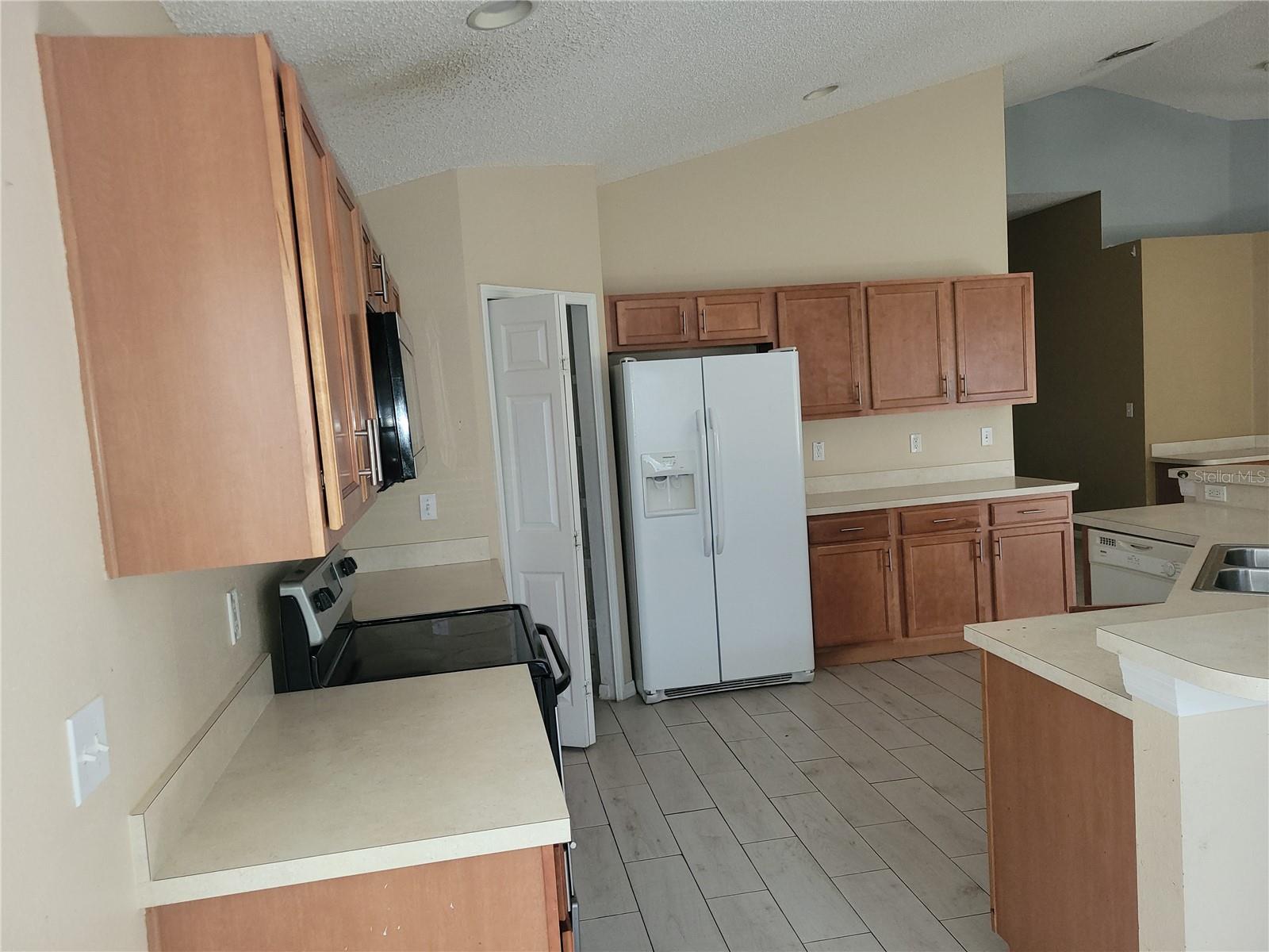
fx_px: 953
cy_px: 476
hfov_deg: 67.3
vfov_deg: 53.1
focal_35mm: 26
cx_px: 634
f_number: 1.8
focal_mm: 5.4
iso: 160
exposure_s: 1/20
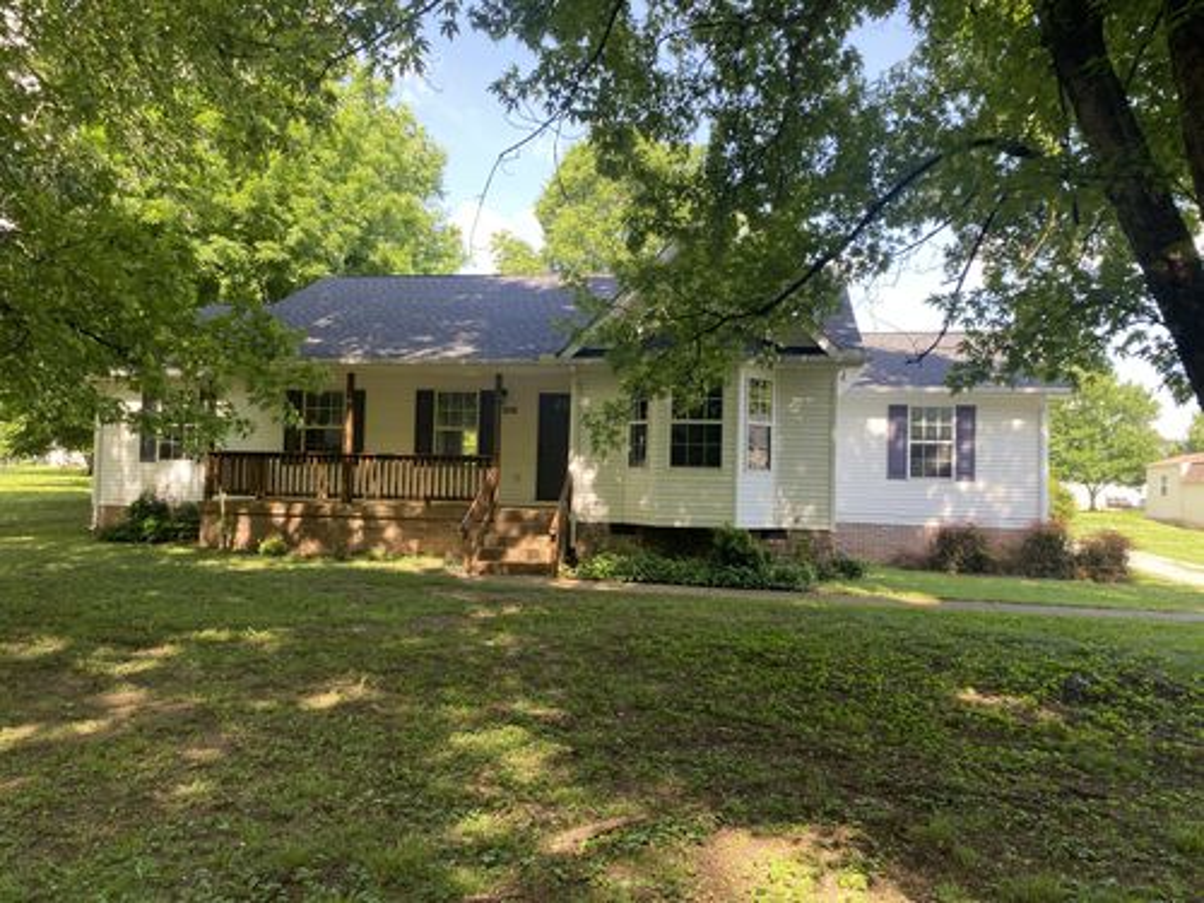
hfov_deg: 67.3
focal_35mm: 26
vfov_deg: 53.1
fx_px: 904
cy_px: 452
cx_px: 602
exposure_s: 1/205
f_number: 1.8
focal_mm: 4.25
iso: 32
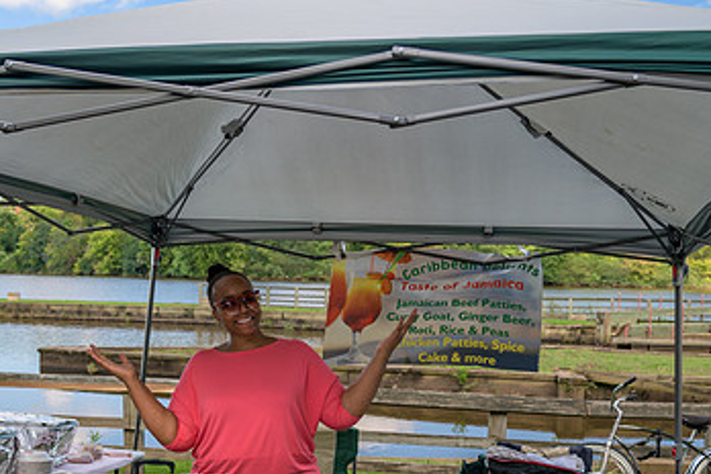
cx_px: 315
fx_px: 790
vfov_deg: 32.6
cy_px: 373
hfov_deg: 48.4
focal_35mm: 40
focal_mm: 24
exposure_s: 1/160
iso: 110
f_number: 4
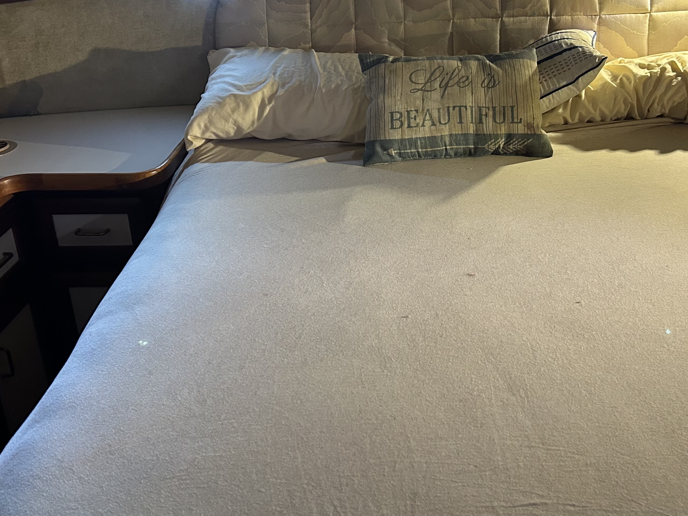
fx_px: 795
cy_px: 148
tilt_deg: -20.1
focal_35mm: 40
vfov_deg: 35.4
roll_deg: +0.7
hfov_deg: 46.4
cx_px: 431
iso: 320
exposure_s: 1/60
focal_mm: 5.7
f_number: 1.5
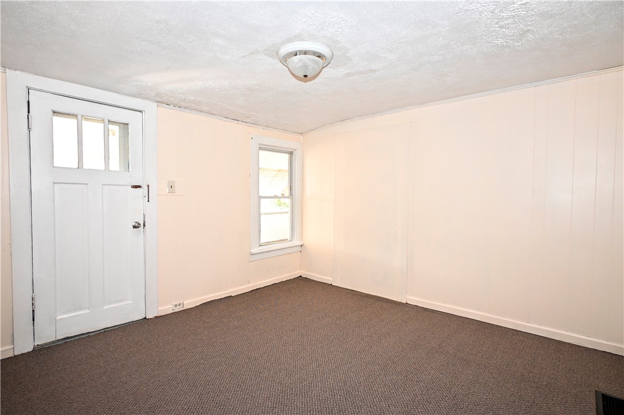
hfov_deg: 90.0
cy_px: 208
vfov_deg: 67.3
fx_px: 312
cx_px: 312
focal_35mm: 18
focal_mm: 12
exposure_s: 1/60
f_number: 4
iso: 640
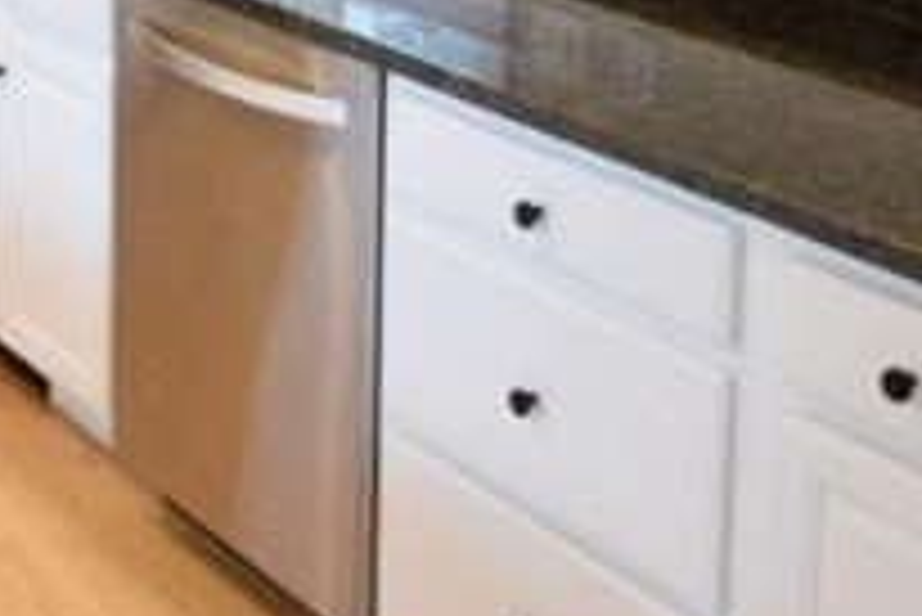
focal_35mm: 75
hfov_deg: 26.6
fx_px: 1922
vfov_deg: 16.9
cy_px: -236
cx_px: 207
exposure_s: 1/100
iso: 1400
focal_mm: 10
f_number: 4
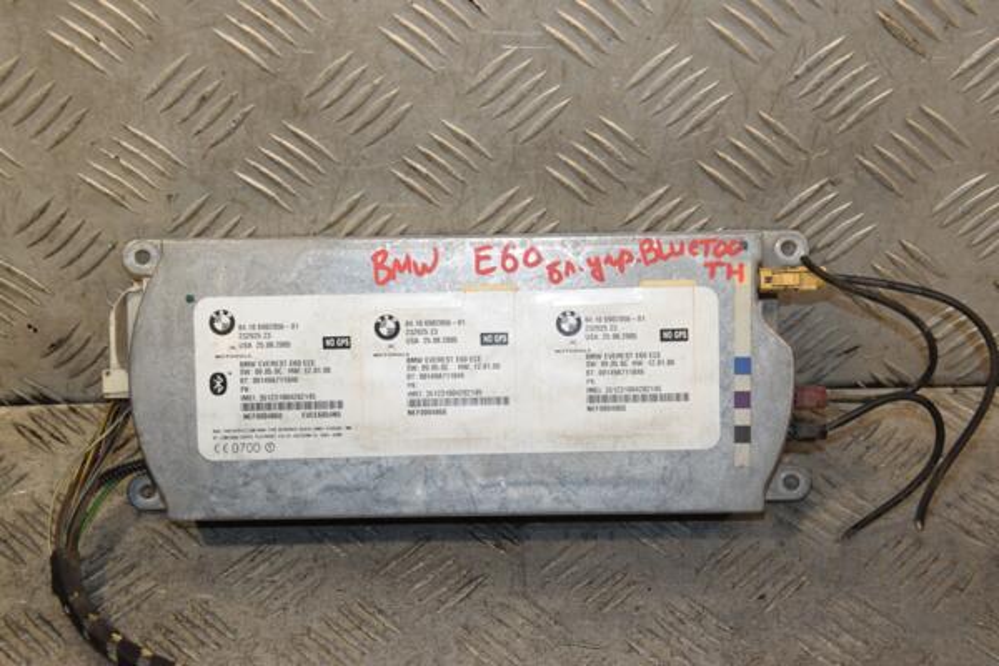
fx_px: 1998
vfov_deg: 18.9
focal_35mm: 72
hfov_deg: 28.1
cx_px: 500
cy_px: 333
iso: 800
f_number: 6.3
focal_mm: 48
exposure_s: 1/200
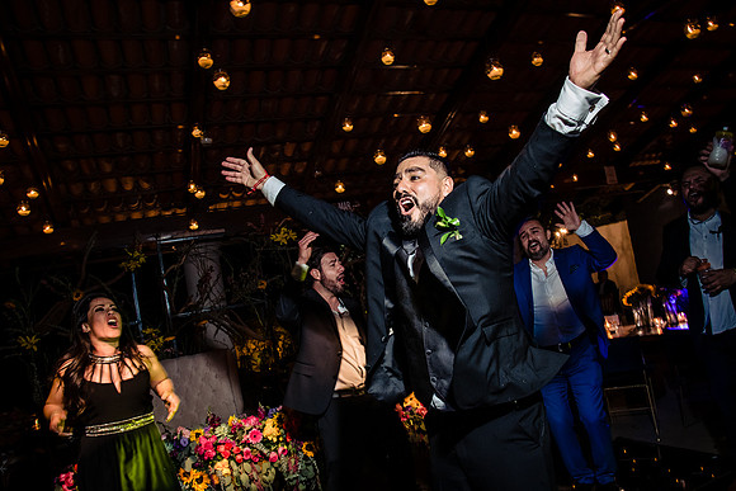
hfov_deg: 67.3
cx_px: 388
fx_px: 552
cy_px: 276
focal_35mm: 27
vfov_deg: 47.8
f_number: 8
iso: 2000
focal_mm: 24
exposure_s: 1/50
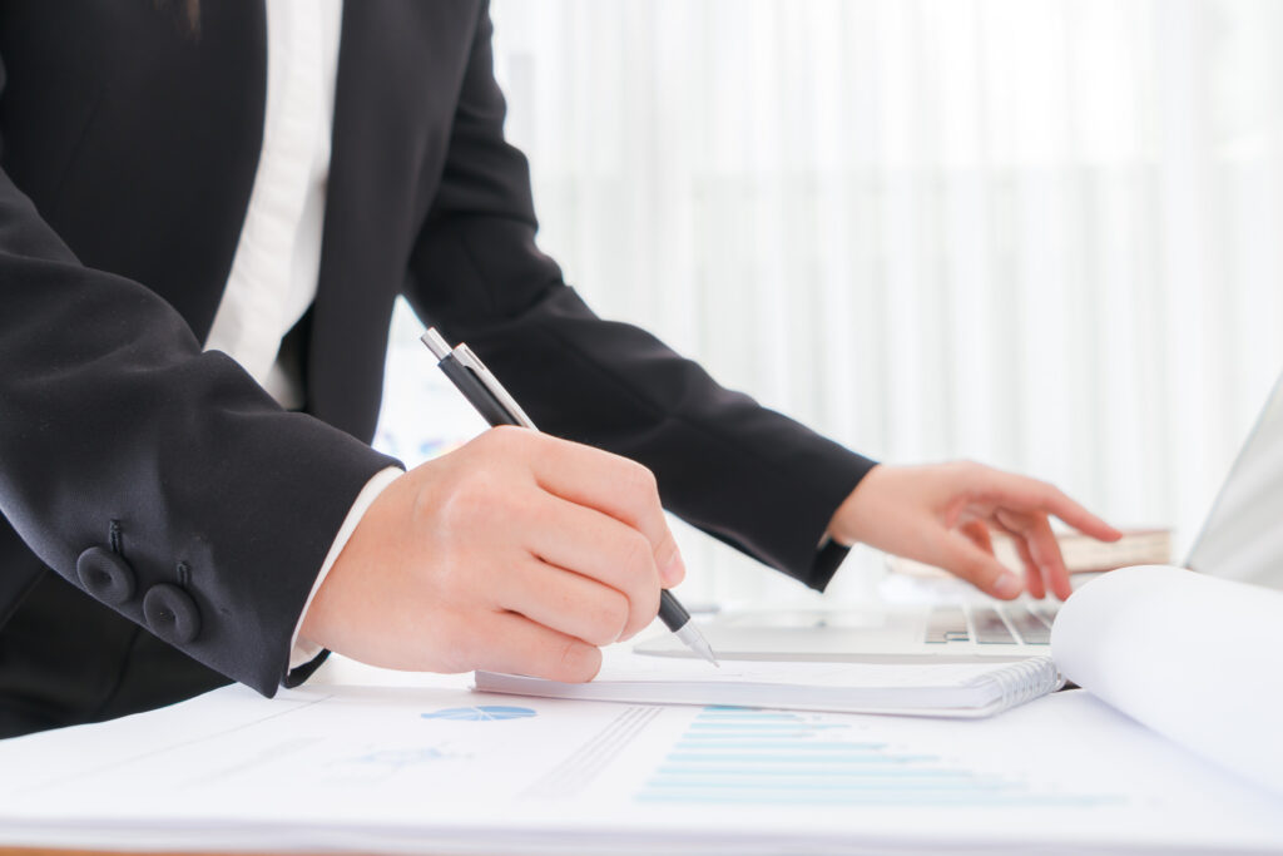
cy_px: 428
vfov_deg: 36.9
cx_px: 642
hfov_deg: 53.1
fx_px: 1283
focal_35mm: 36
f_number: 4
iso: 100
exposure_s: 1/100
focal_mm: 24
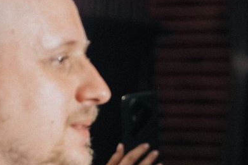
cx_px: 388
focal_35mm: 367
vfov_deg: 3.7
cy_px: 235
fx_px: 2529
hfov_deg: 5.6
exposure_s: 1/320
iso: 4000
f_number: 2.8
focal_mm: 56
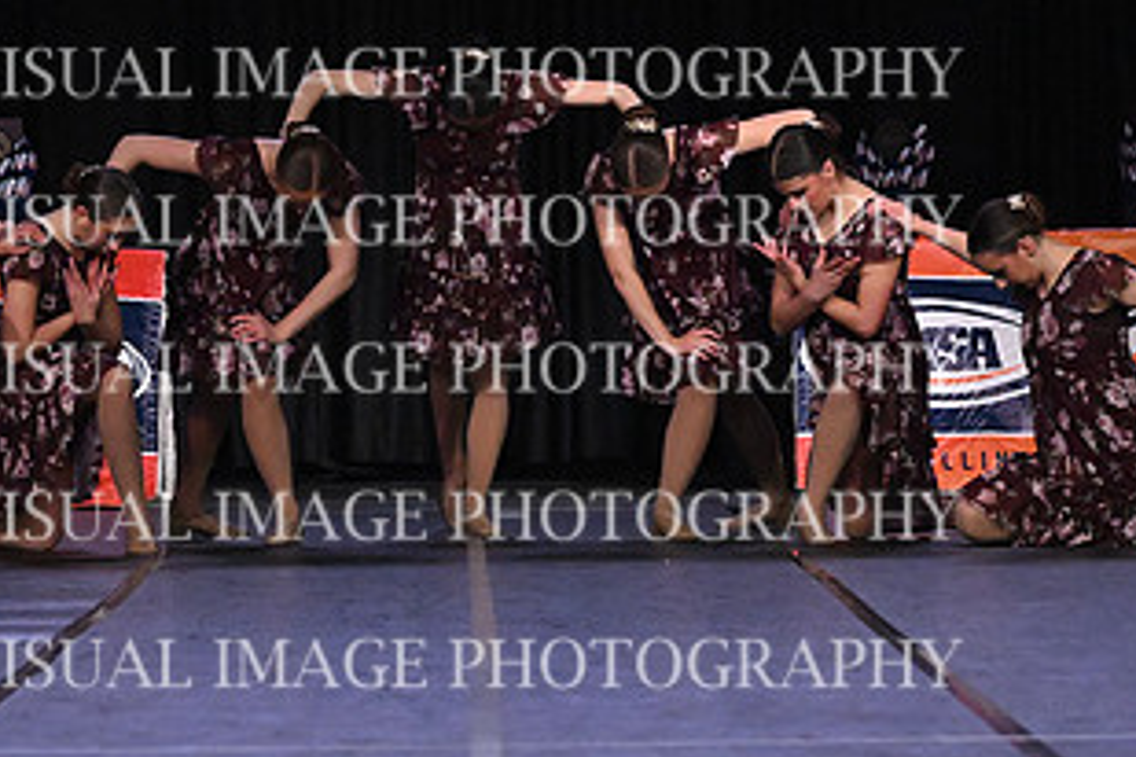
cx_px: 430
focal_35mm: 225
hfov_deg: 9.1
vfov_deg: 6.1
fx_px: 7099
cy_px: 294
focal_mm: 80
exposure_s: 1/1000
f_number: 4
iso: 8000
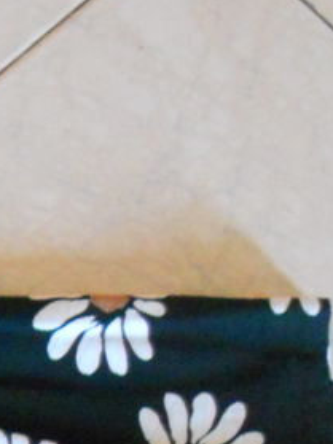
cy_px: 554
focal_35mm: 165
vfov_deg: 11.7
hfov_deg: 8.6
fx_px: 2118
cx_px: -268
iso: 800
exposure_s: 1/6
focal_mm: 8.2
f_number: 4.3
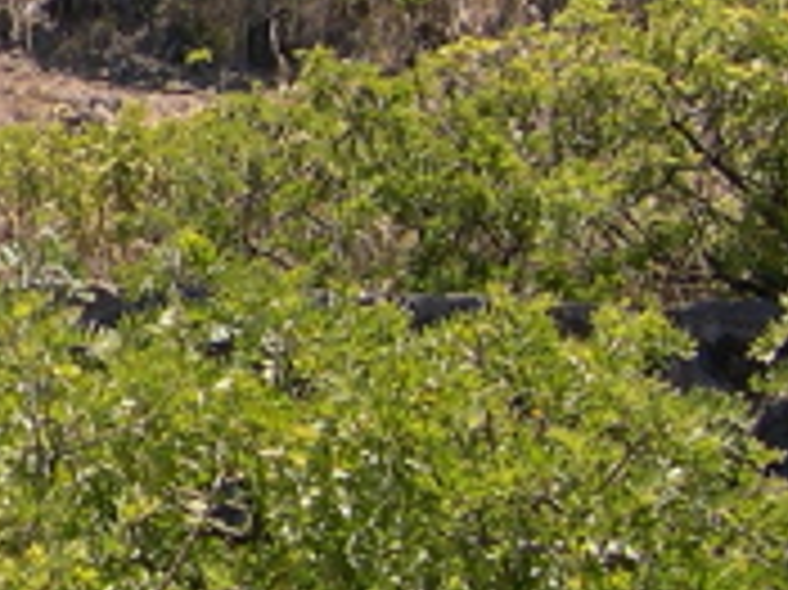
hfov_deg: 10.2
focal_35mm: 174
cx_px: -937
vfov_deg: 8.5
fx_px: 3958
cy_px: 171
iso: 100
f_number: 7.6
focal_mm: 8
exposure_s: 1/138
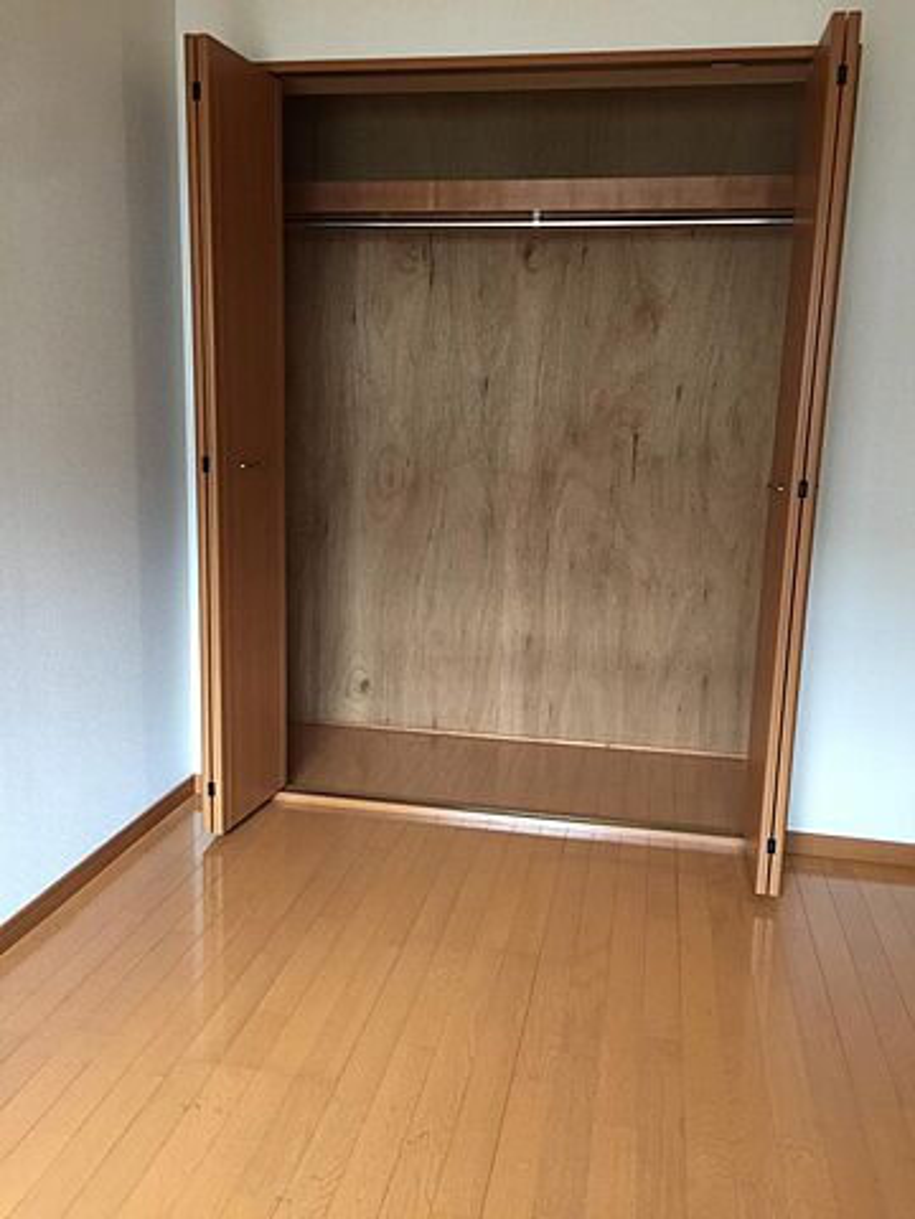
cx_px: 458
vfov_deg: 61.7
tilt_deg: -11.2
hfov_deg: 48.2
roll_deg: -1.8
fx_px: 1022
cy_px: 610
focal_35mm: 29
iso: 80
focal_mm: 4.15
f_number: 2.2
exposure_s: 1/15
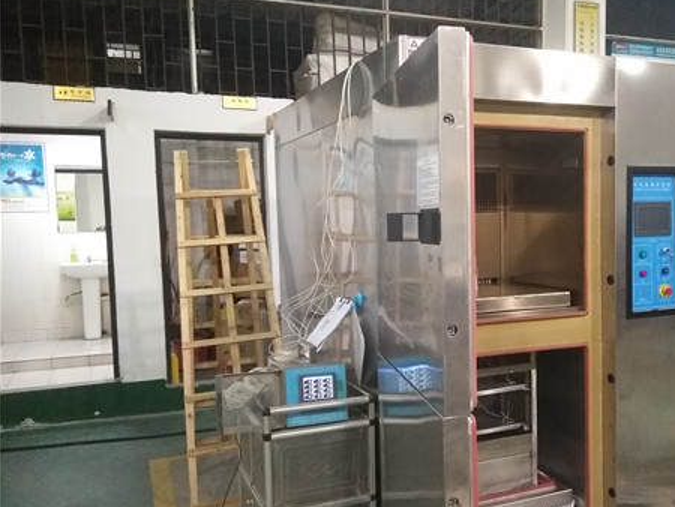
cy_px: 273
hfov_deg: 61.9
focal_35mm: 28
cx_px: 448
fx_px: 546
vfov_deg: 49.7
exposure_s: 1/25
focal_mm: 3.66
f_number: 2.2
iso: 962
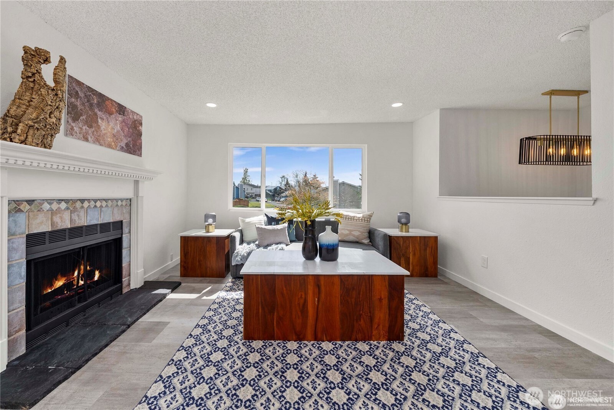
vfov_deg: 85.5
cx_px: 307
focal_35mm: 13
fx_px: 222
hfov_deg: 108.3
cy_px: 205
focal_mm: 13
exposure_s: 1/250
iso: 80
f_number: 7.1
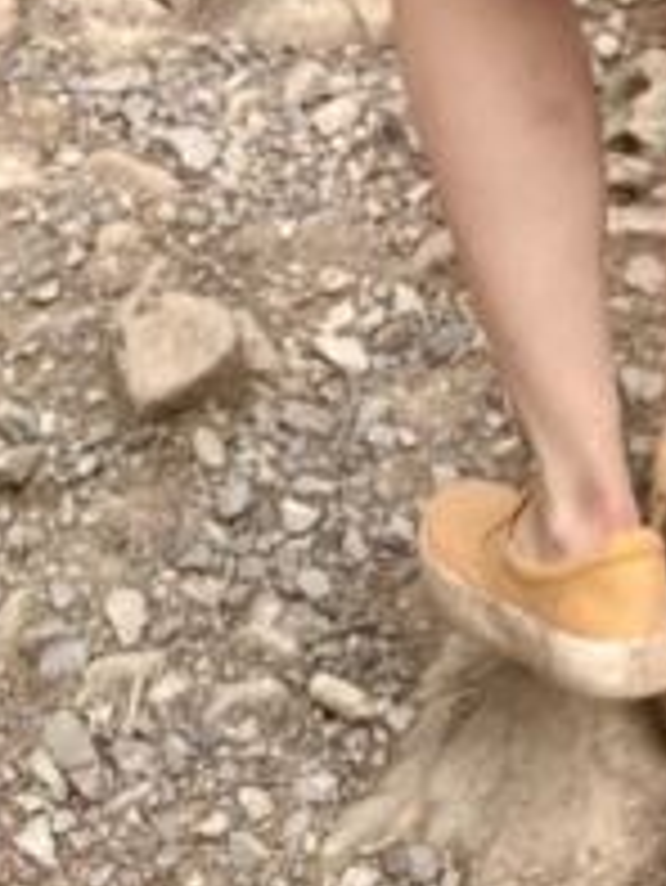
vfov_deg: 15.9
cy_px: -735
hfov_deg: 14.1
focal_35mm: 104
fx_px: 2665
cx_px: 594
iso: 80
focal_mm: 6.86
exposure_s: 1/724
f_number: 1.78
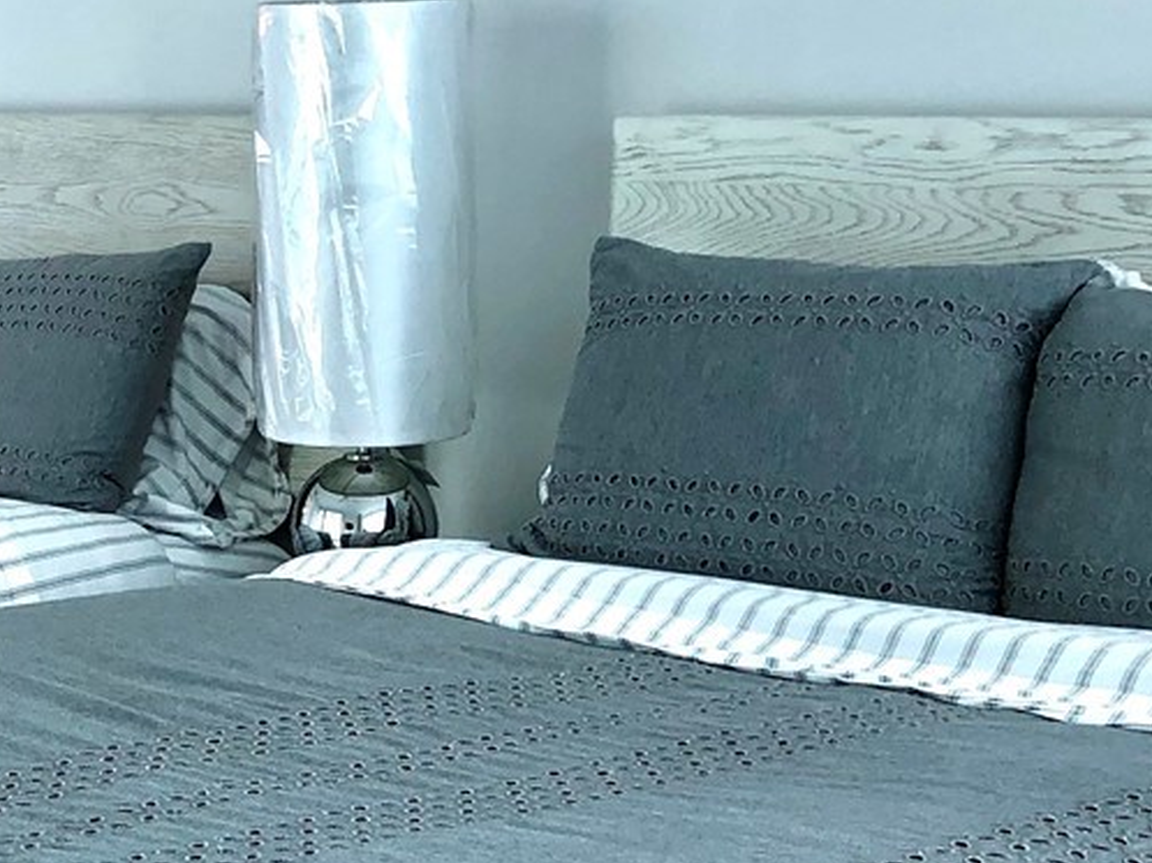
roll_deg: +0.3
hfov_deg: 21.3
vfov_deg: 16.4
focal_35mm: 90
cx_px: 90
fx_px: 2994
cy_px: 565
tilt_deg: -7.9
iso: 50
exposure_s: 1/120
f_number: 1.8
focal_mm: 4
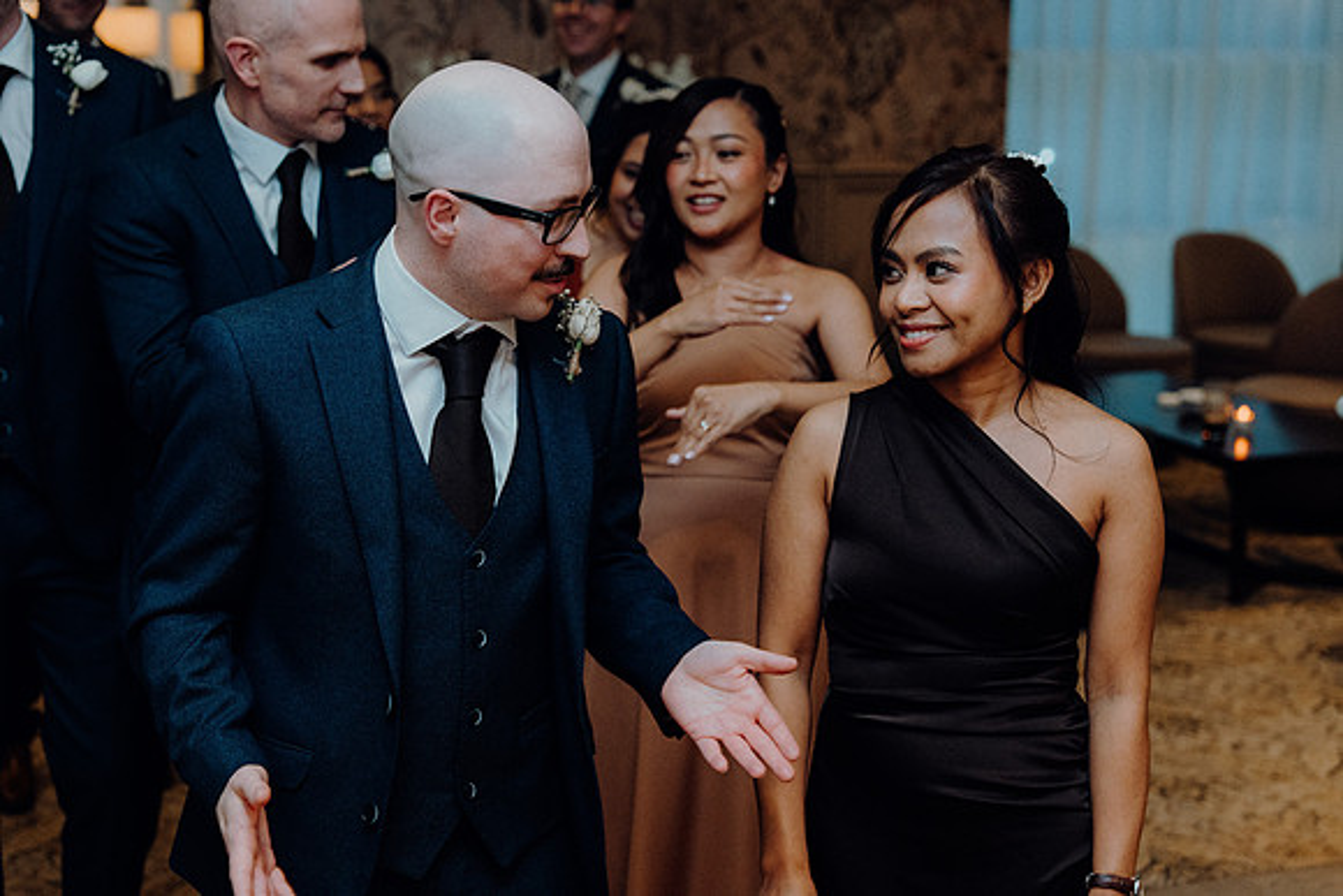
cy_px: 448
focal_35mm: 60
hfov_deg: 33.4
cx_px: 672
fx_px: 2239
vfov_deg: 22.6
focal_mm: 60
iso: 3200
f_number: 3.5
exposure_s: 1/160
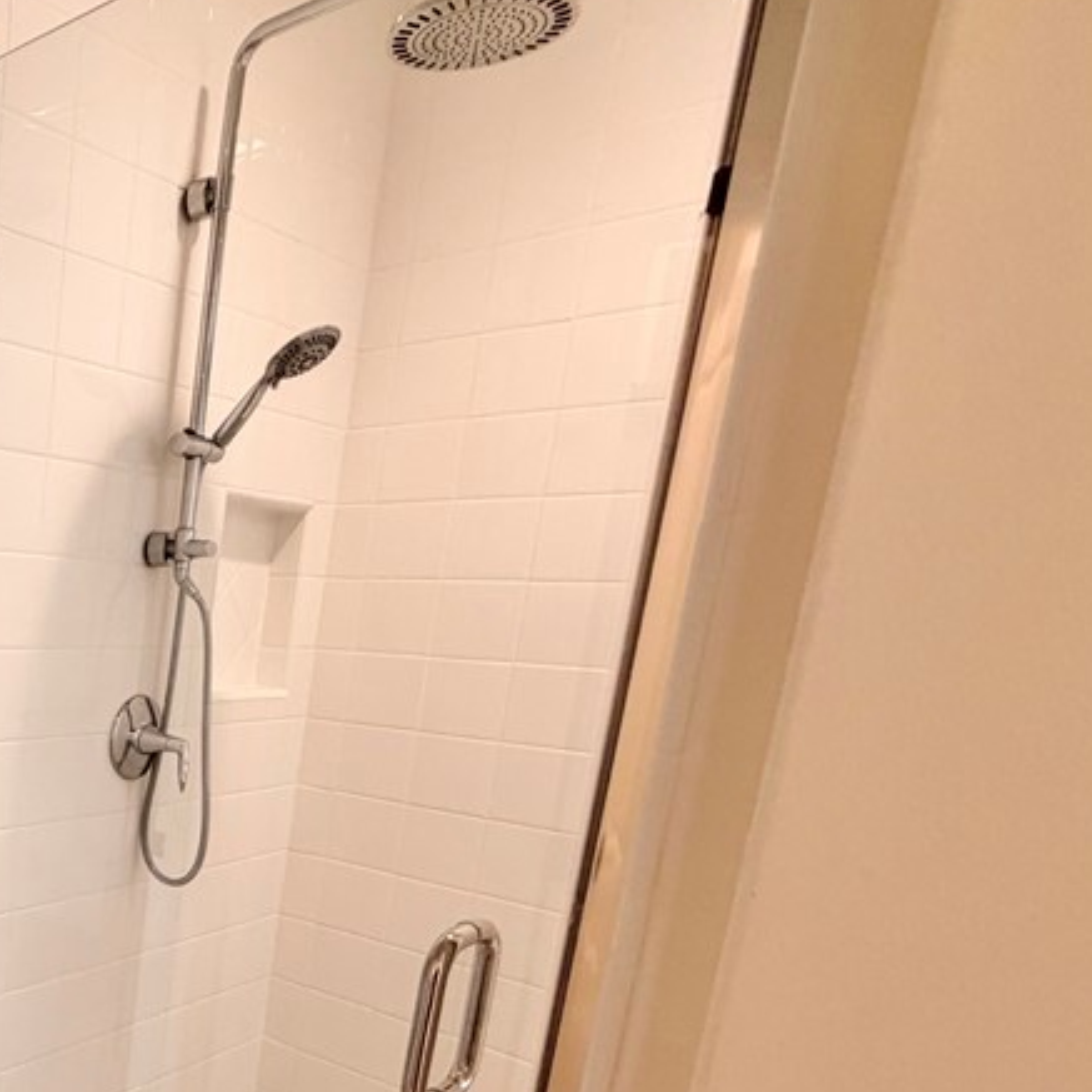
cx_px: -155
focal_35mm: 29
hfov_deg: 41.8
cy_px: 802
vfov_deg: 53.4
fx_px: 1035
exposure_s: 1/120
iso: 160
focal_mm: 2.22
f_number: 2.2
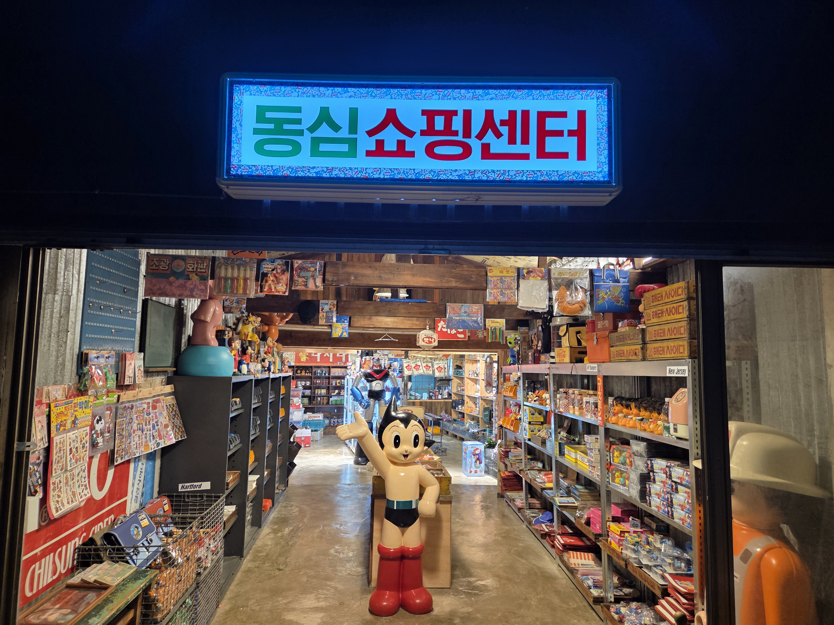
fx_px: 554
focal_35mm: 23
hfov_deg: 73.9
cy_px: 312
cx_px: 417
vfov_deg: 58.9
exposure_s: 1/120
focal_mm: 5.4
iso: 250
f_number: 1.8
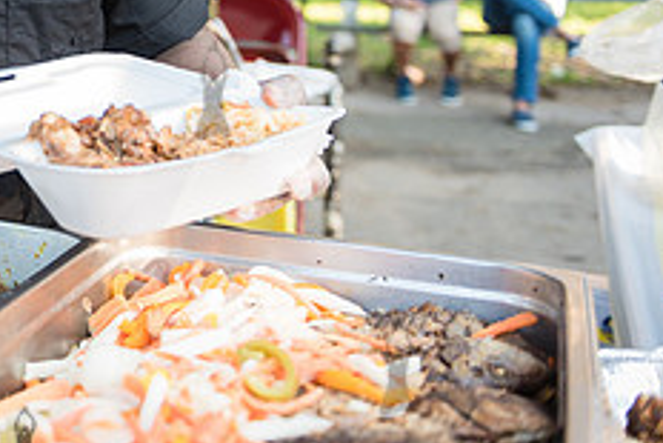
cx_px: -157
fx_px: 1290
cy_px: -50
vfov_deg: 18.7
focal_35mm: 70
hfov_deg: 25.5
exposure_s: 1/80
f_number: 2.8
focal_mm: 28
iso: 200
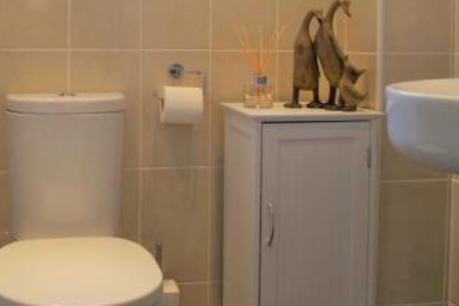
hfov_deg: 37.2
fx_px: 676
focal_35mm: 53
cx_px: 162
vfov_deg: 25.0
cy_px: 49
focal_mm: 18
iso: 640
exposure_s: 1/160
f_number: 4
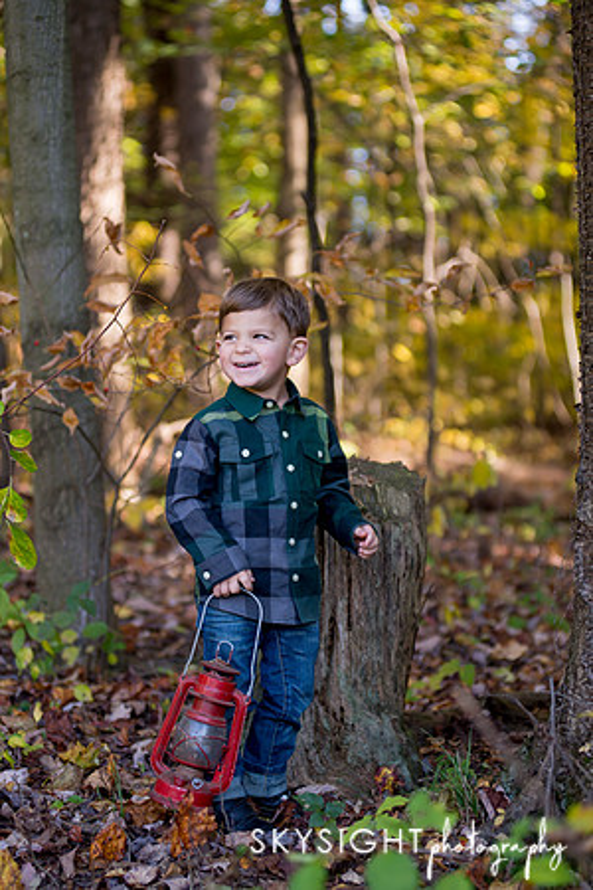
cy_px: 445
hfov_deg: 17.1
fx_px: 1977
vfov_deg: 25.4
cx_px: 296
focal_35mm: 80
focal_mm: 80
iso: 400
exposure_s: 1/250
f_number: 3.5
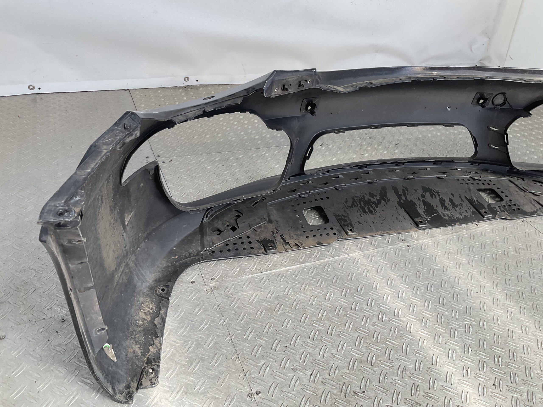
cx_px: 272
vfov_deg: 48.2
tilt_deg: -35.5
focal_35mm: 29
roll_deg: -10.1
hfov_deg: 61.7
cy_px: 204
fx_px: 455
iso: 16
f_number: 1.8
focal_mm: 3
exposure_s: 1/255
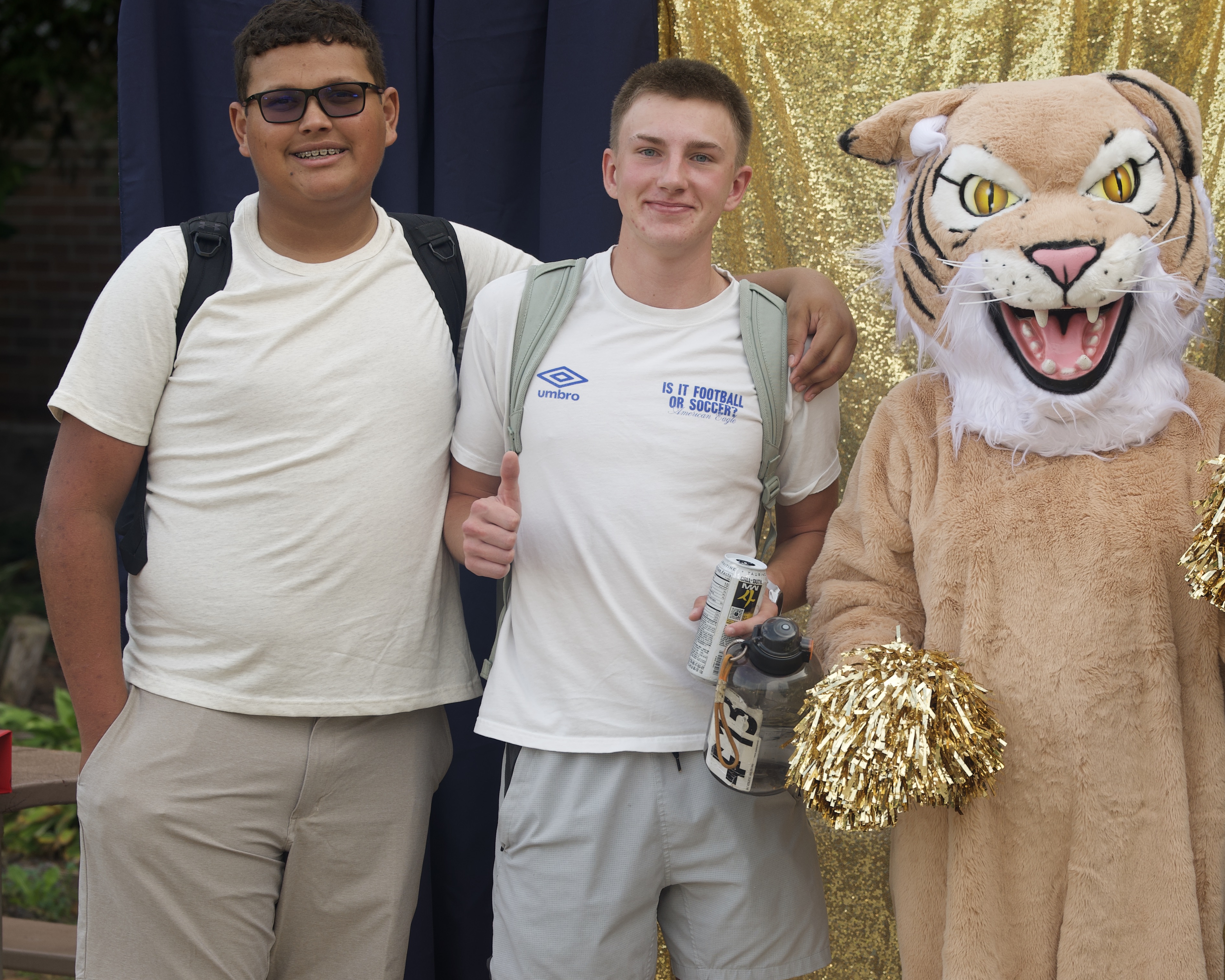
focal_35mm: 121
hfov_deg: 15.8
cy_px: 571
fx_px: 4387
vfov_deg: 12.7
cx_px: 867
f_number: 4
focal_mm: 70
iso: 100
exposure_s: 1/160
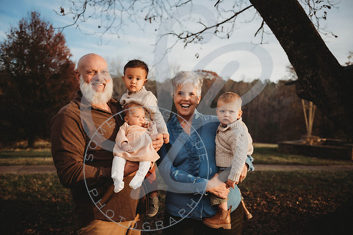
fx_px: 343
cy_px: 118
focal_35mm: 35
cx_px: 176
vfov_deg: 37.9
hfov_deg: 54.4
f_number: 2.8
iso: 100
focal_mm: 35
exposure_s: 1/500
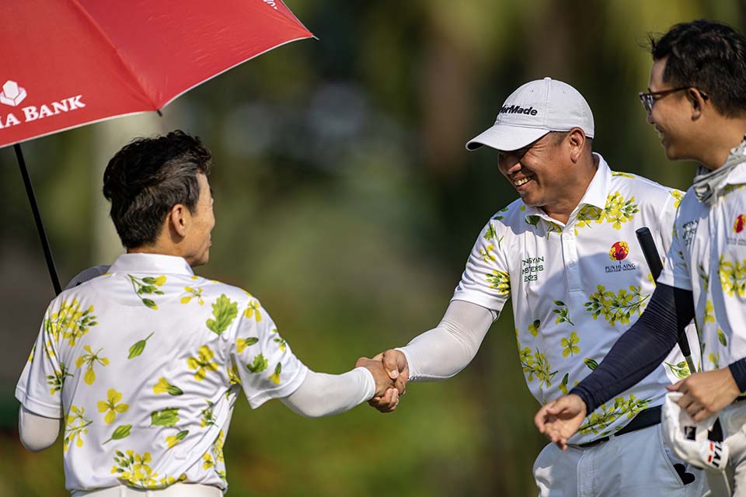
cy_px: 248
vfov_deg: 3.4
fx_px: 8288
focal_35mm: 400
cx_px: 373
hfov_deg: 5.2
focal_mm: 400
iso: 180
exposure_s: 1/2500
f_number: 2.8
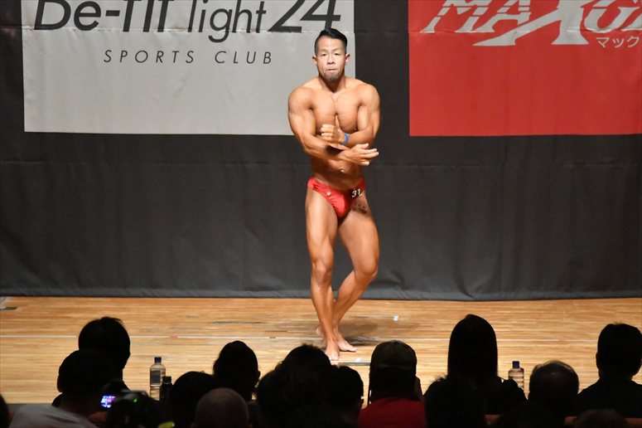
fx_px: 4545
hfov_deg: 8.1
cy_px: 214
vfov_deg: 5.4
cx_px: 321
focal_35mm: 255
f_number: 5.6
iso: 16000
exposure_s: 1/400
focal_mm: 170
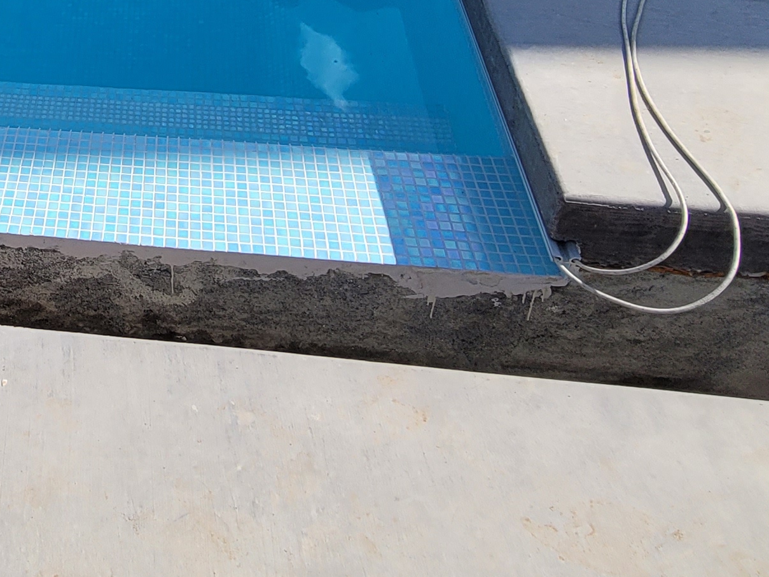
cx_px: -20
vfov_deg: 30.1
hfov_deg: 38.4
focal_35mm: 43
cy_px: -61
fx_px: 955
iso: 64
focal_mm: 2.2
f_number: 2.2
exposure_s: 1/1567
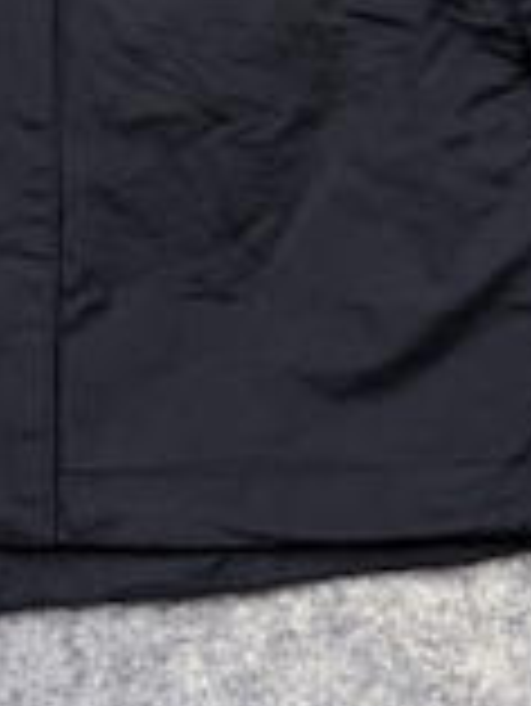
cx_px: -50
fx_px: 2002
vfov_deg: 17.4
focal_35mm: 98
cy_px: -445
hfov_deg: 14.8
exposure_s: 1/100
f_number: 1.78
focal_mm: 6.76
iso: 125
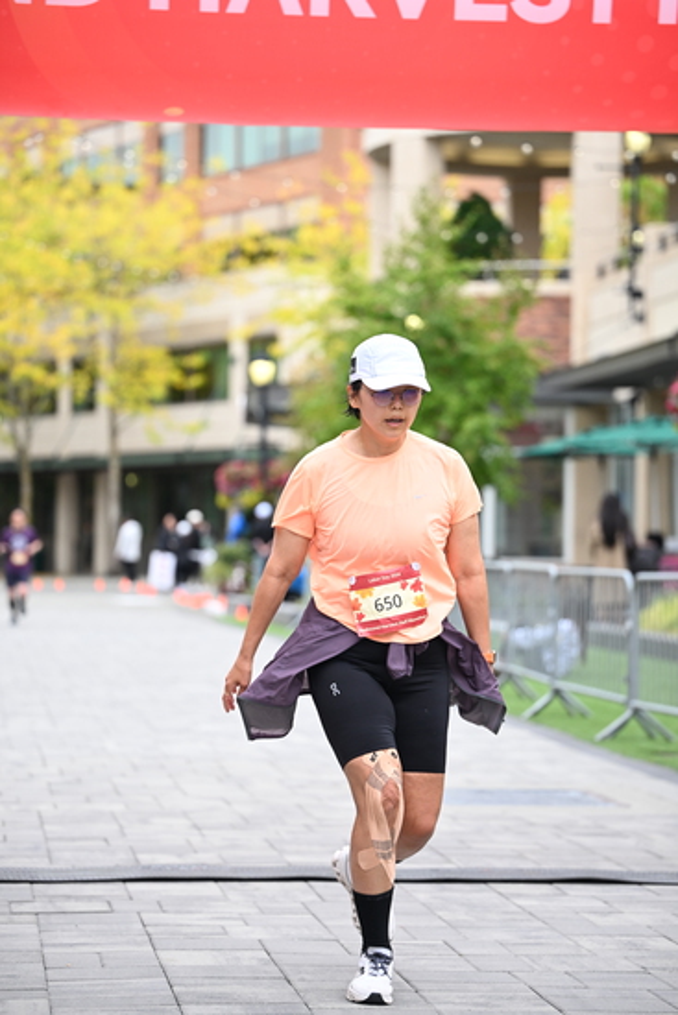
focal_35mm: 100
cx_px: 339
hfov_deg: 13.7
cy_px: 508
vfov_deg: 20.4
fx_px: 2823
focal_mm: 100
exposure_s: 1/1600
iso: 640
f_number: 2.8
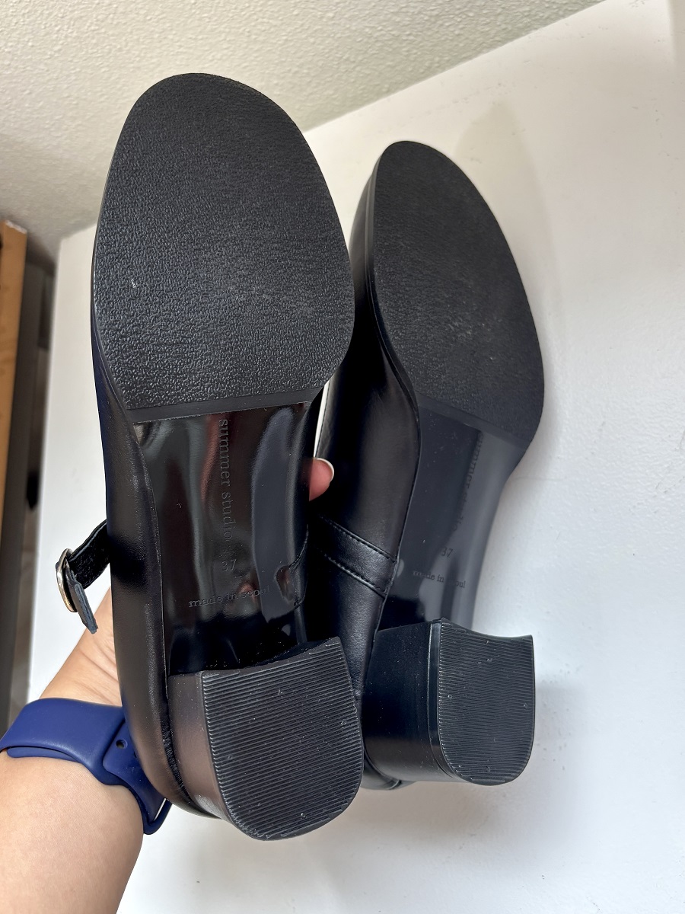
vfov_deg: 67.3
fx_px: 686
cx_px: 342
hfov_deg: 53.1
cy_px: 457
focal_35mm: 26
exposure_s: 1/120
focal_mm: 5.96
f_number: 1.6
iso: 125
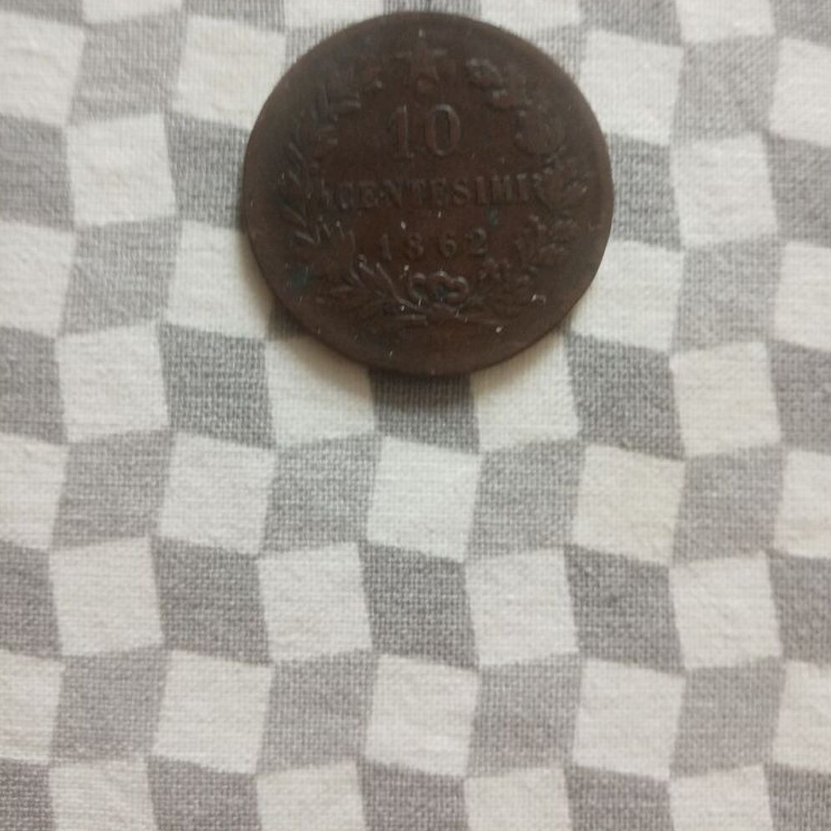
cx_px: 418
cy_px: 312
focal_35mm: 31
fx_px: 842
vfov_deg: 52.0
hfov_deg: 52.5
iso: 197
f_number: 1.8
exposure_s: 1/33.3
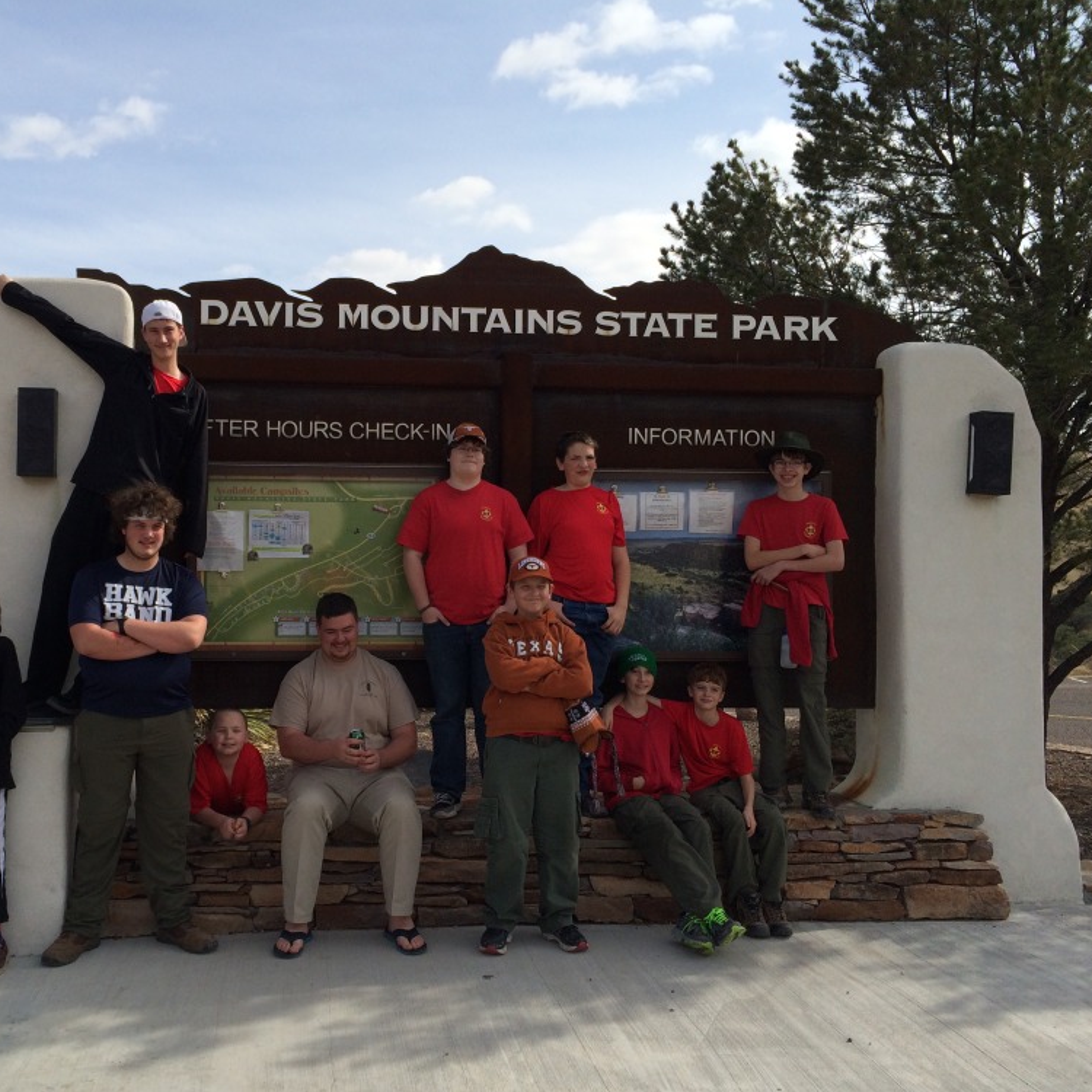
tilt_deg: +1.0
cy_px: 558
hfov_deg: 46.5
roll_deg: +0.2
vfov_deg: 47.2
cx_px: 368
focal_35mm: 35
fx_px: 1249
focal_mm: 4.15
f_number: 2.2
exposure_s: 1/2564
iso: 32
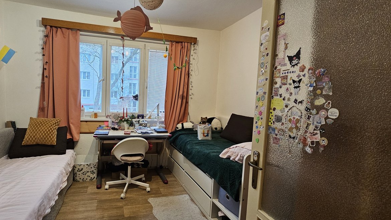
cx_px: 159
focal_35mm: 17
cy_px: 115
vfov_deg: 63.9
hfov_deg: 94.8
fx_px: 176
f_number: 2.2
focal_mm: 2.2
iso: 400
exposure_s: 1/33.3
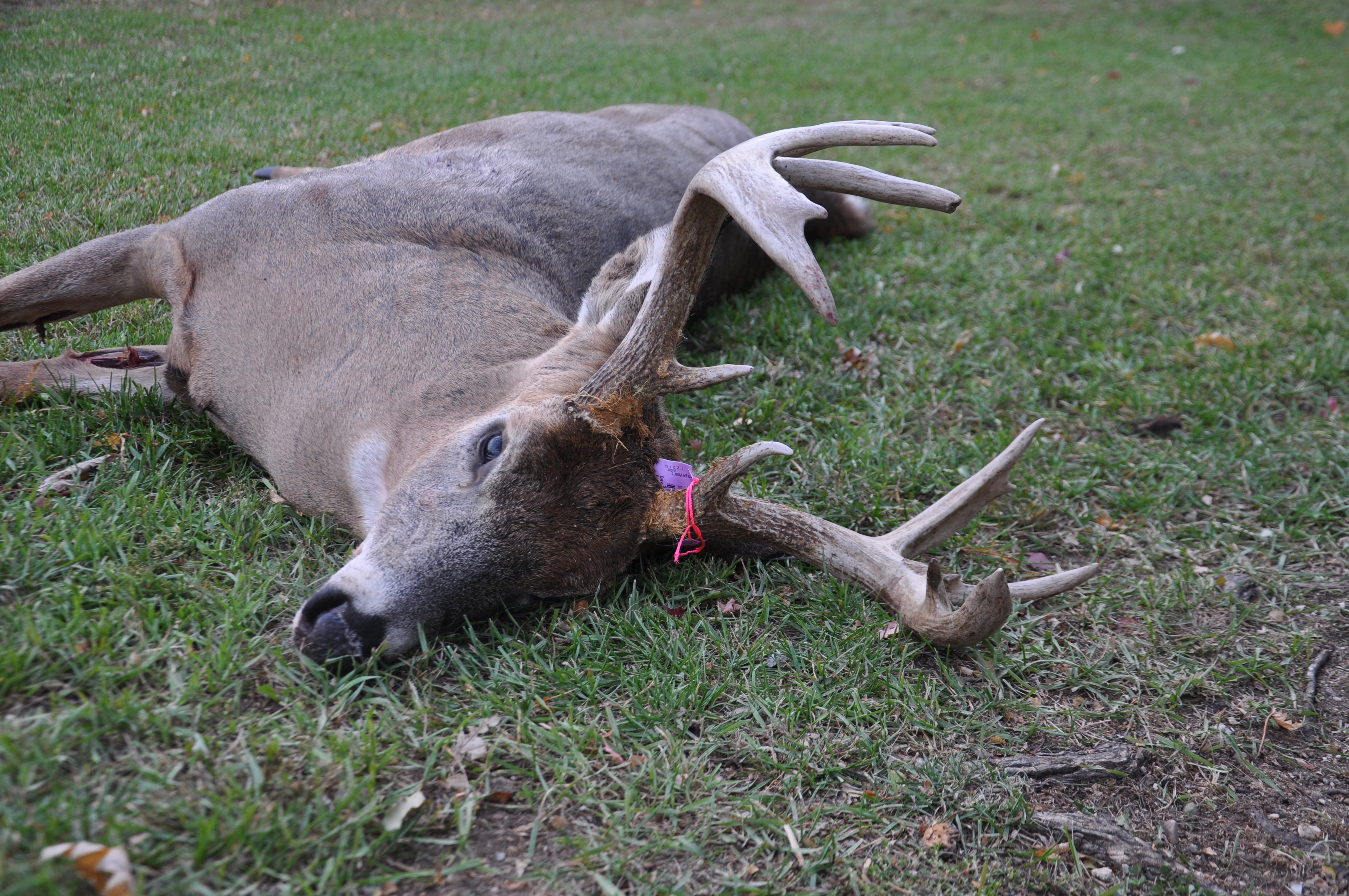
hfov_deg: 41.2
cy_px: 448
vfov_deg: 28.0
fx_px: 1796
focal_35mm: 48
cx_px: 674
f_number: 4.2
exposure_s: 1/60
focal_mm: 32
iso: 200
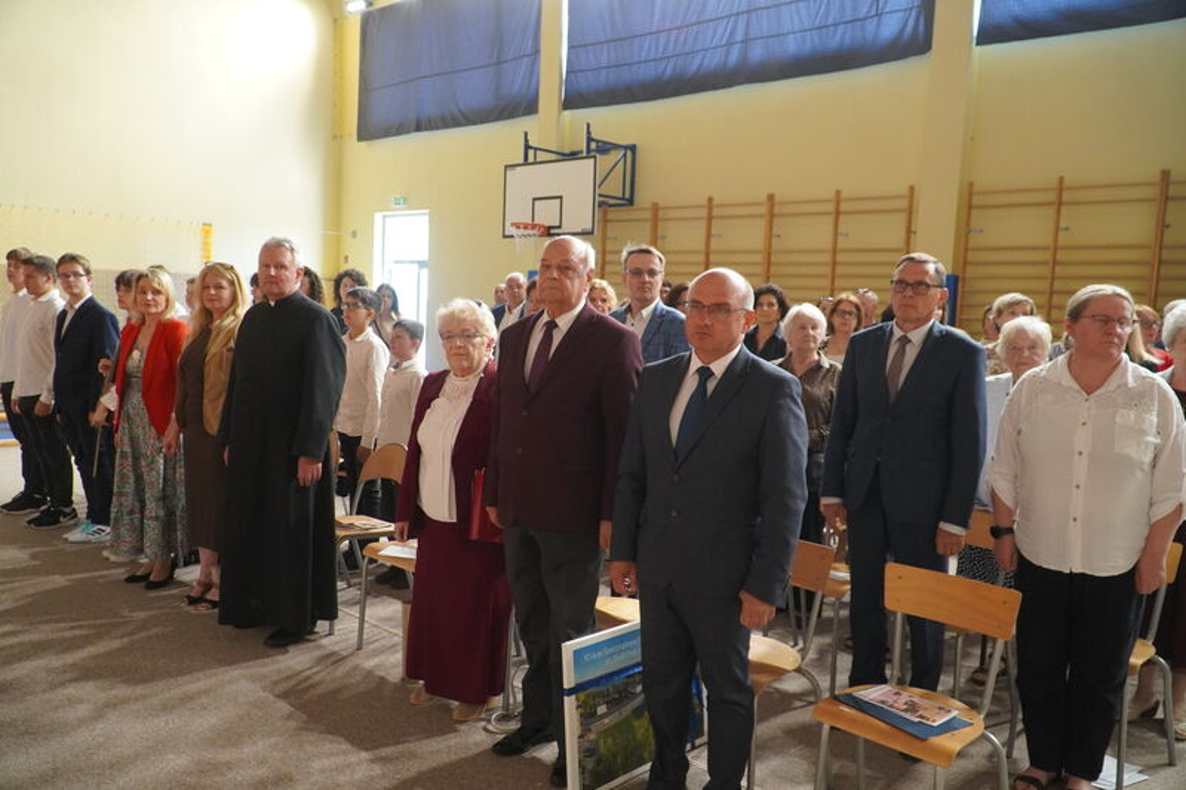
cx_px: 593
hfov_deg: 67.4
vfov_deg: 47.9
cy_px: 395
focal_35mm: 27
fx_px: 889
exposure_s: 1/160
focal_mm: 18
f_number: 4
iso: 2500
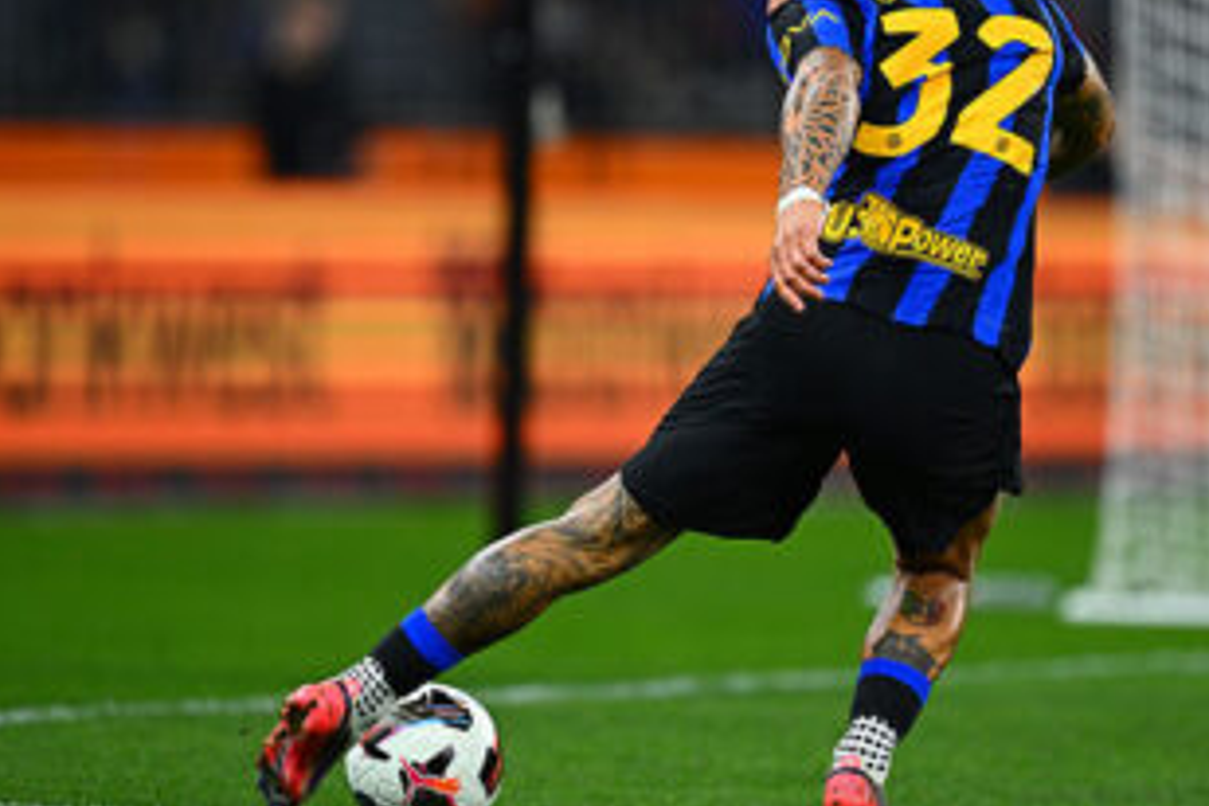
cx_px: 802
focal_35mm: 622
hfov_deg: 3.3
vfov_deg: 2.2
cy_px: 278
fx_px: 20887
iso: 1600
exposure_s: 1/1600
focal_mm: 400
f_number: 2.8
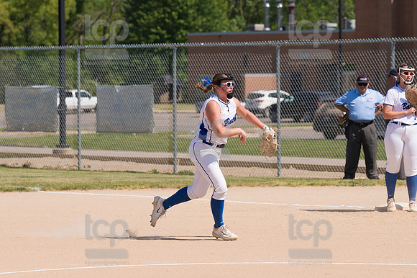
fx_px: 2686
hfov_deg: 8.9
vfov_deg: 5.9
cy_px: 139
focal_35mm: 232
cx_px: 208
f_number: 5.6
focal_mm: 155
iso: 250
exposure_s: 1/1600
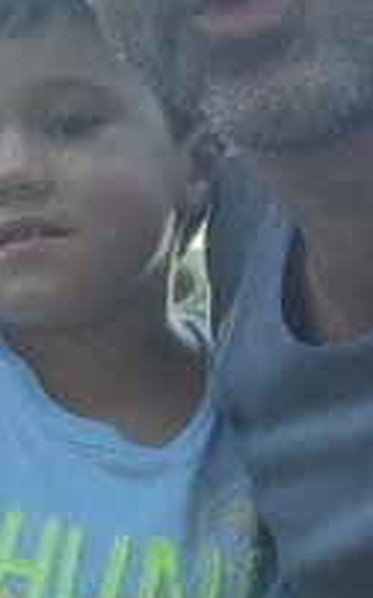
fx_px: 1694
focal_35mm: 104
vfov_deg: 20.0
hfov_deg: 11.8
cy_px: 275
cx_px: -240
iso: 40
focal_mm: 2.65
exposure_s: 1/40
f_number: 2.2
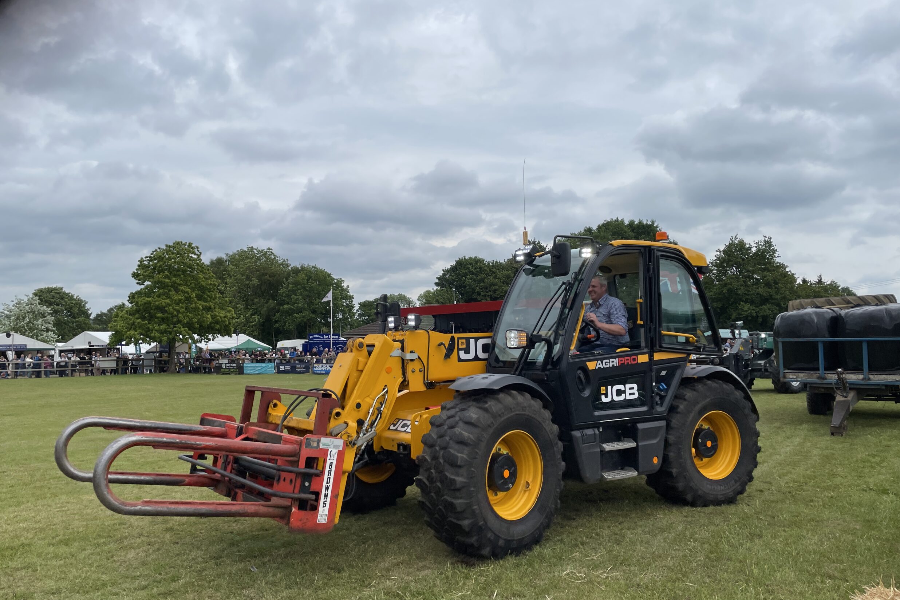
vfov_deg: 46.4
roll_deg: -0.2
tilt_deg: +1.4
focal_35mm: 28
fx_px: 700
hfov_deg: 65.5
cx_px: 449
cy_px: 320
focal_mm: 4.2
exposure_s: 1/3861
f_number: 1.6
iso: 32
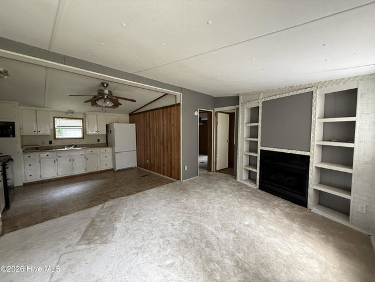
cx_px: 188
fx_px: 152
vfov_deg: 85.7
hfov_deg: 102.0
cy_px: 141
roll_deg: -0.9
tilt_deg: -5.2
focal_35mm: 14
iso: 320
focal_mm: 2.22
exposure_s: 1/99
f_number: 2.2
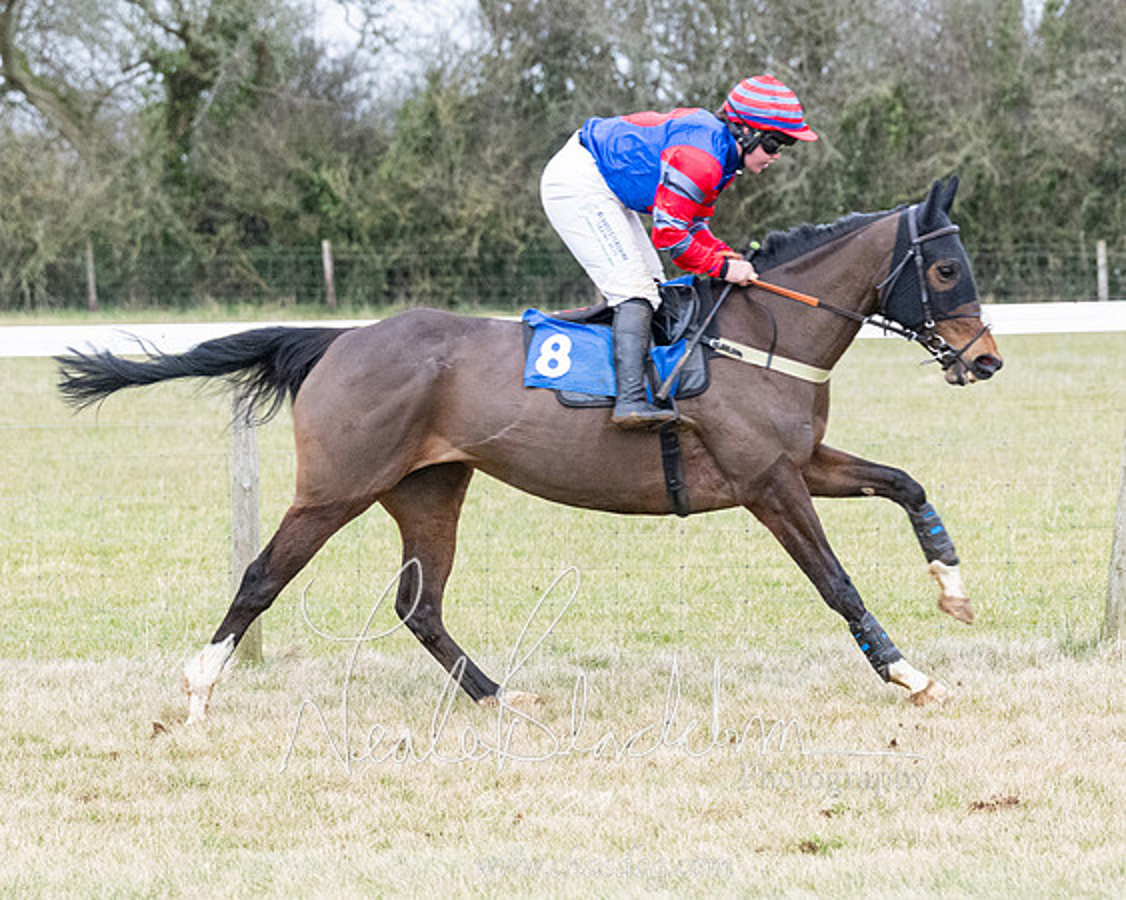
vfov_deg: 6.7
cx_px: 605
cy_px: 591
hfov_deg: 8.3
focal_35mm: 232
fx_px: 7715
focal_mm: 100
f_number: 4
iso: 1600
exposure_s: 1/800
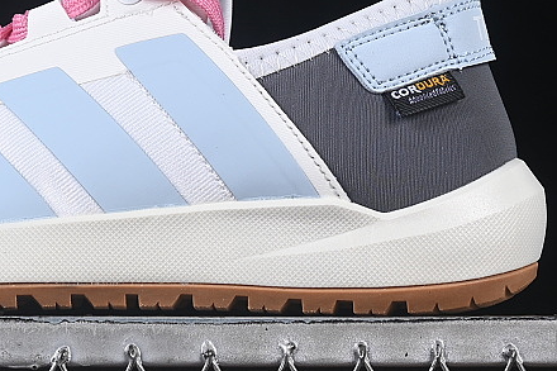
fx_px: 2846
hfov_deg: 11.1
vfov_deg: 7.4
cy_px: 33
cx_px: 91
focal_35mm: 184
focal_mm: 50
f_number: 8
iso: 160
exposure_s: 1/80
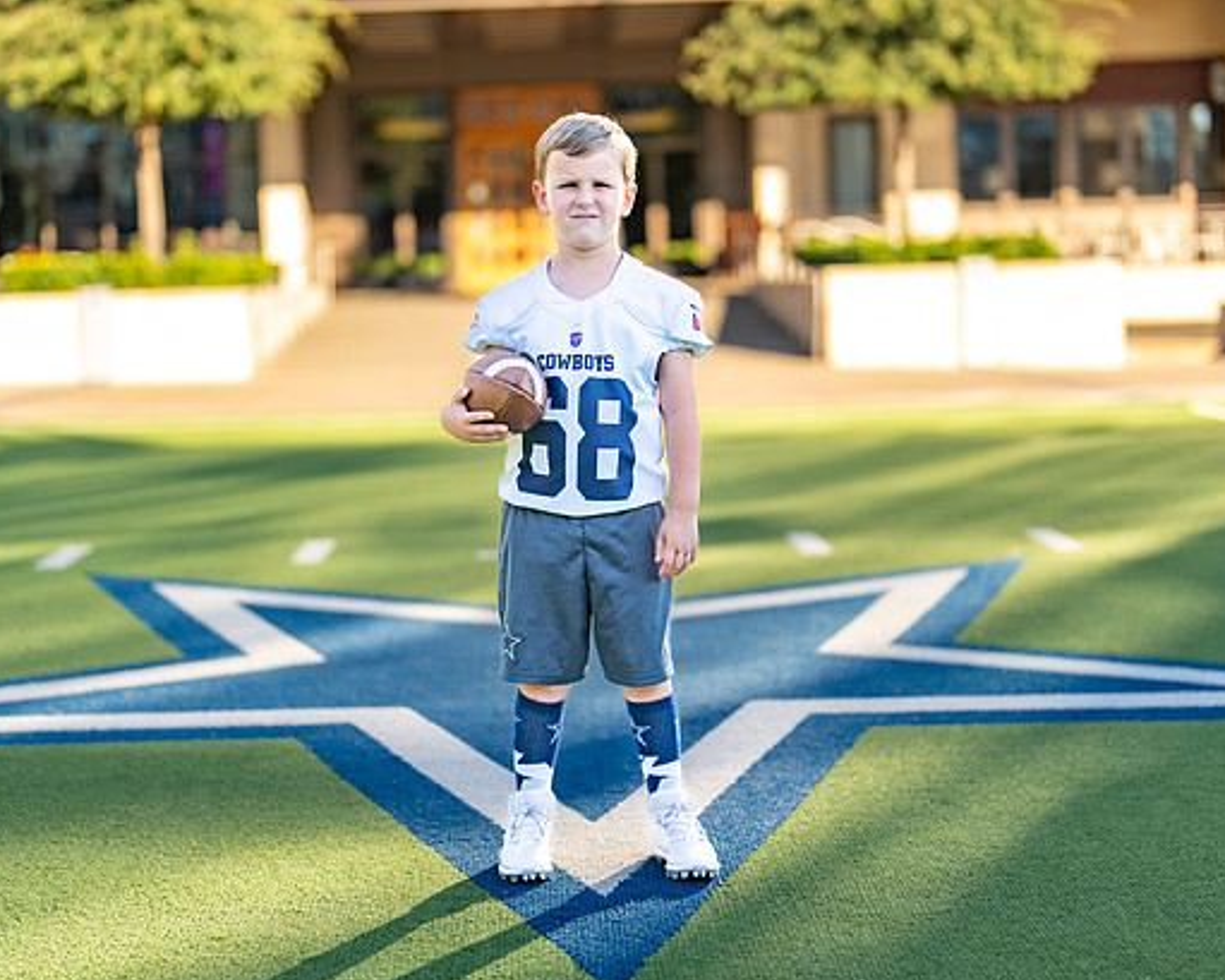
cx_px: 592
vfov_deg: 22.5
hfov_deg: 27.9
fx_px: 2466
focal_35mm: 68
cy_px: 475
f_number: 1.2
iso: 100
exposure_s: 1/2500
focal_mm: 50
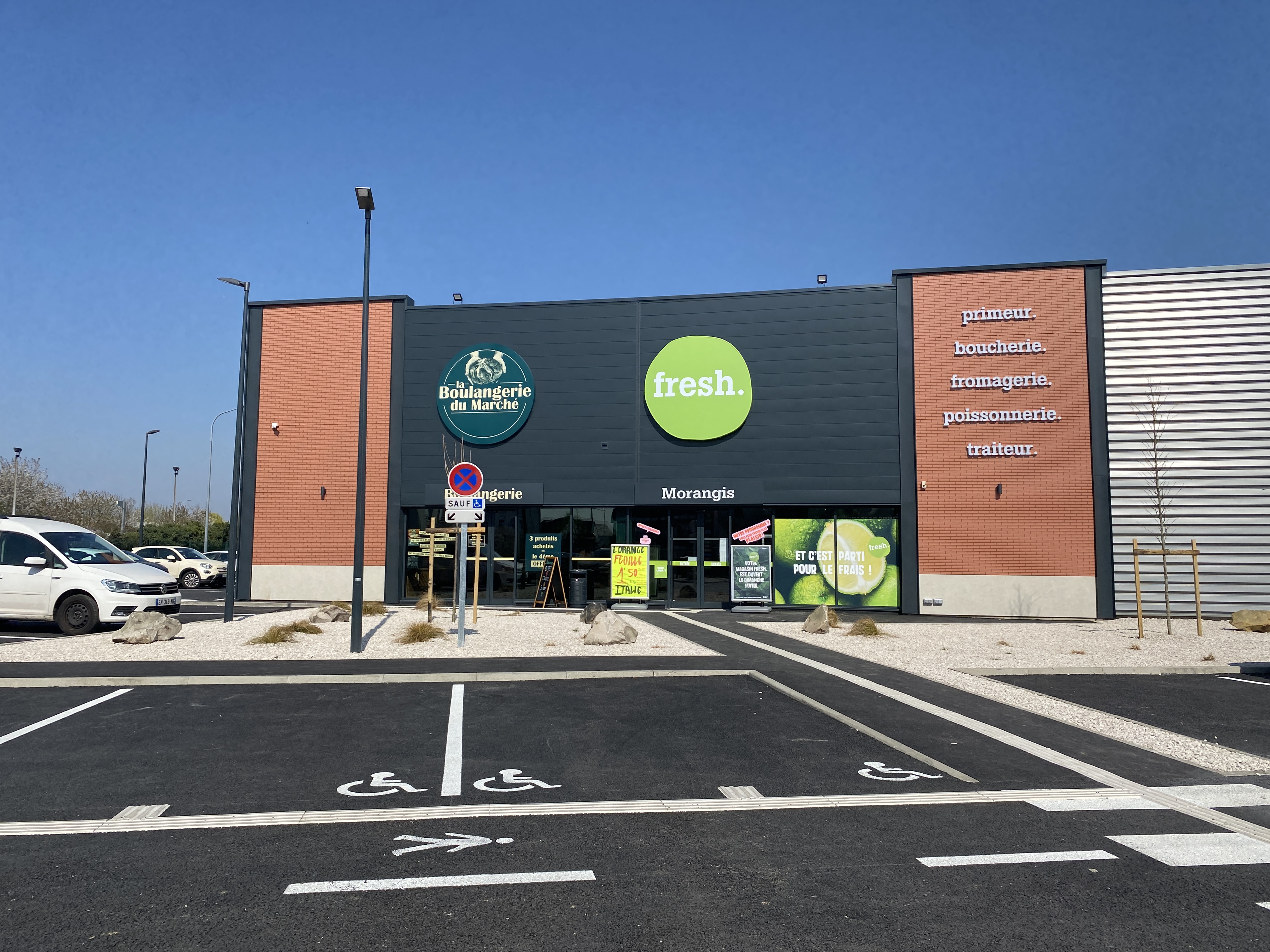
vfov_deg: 53.1
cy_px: 476
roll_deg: +0.4
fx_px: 954
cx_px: 635
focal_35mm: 26
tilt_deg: +2.6
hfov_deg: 67.3
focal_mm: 4.25
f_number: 1.8
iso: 32
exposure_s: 1/4115
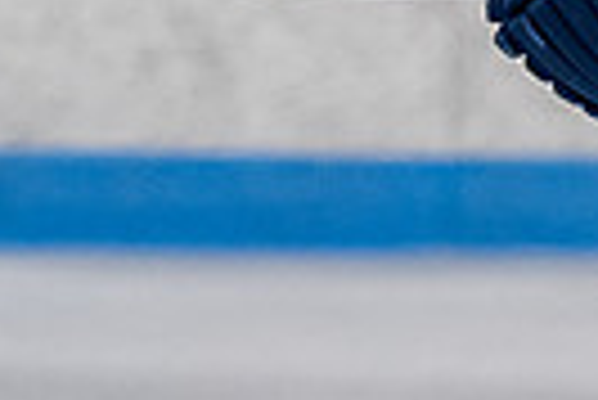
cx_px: 1490
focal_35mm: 1034
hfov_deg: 2.0
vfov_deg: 1.3
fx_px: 17194
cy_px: -314
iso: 2000
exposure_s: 1/800
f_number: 3.2
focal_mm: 122
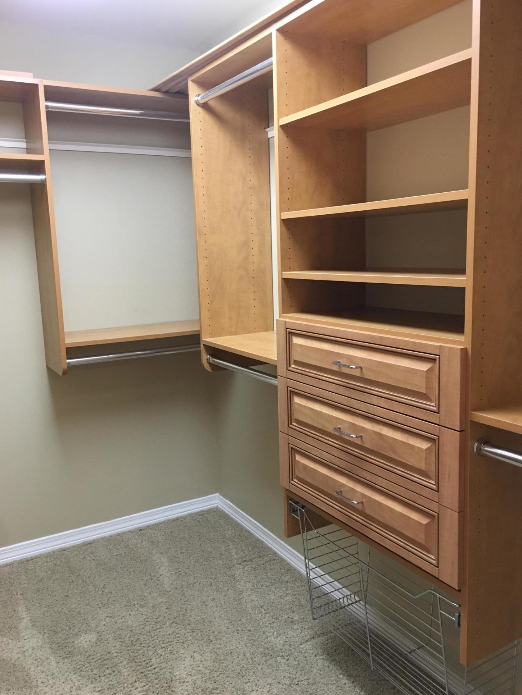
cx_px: 261
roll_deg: +1.2
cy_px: 349
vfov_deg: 60.0
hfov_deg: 46.8
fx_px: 603
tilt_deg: -7.3
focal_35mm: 30
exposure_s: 1/15
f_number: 2.2
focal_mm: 4.15
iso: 80
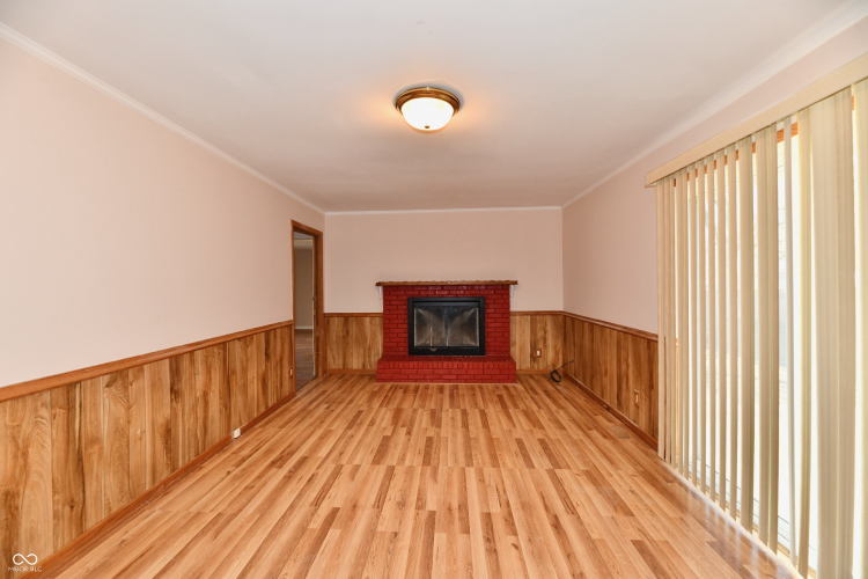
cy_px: 290
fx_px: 338
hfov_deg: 104.3
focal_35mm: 14
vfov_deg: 81.2
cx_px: 434
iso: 640
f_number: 6.3
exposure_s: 1/80
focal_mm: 14
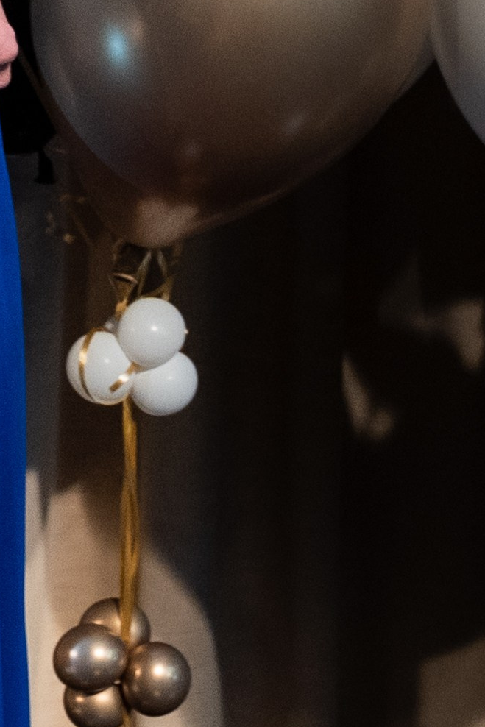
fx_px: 4828
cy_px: 181
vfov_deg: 8.6
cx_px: -453
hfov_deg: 5.6
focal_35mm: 239
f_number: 2.8
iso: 1250
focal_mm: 33.7
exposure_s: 1/200
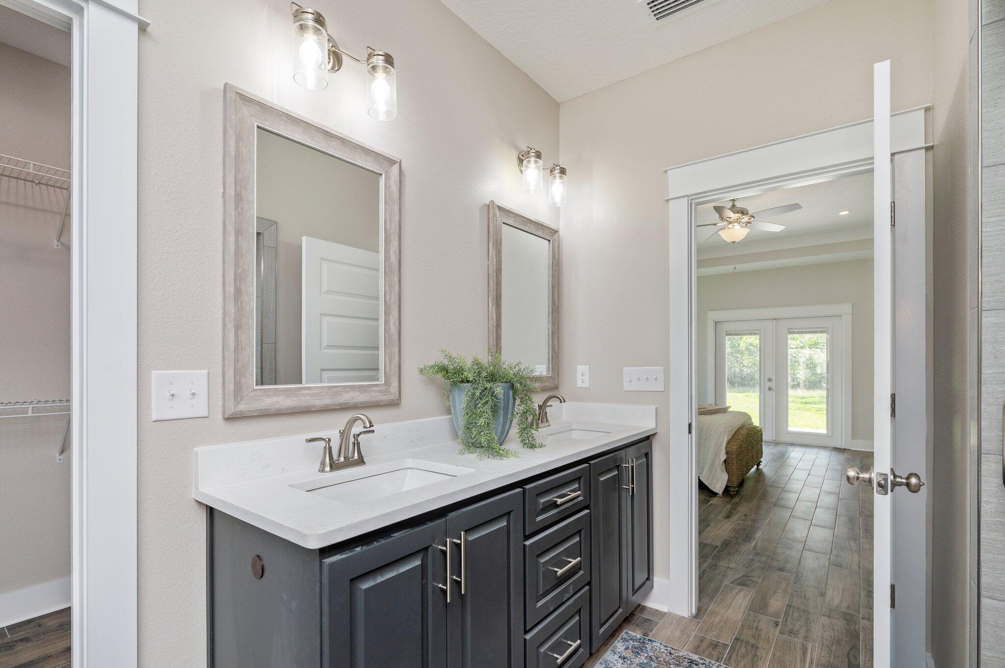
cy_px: 334
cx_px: 502
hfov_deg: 96.8
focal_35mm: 16
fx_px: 446
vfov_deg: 73.7
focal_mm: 16
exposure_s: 1/60
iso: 320
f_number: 9
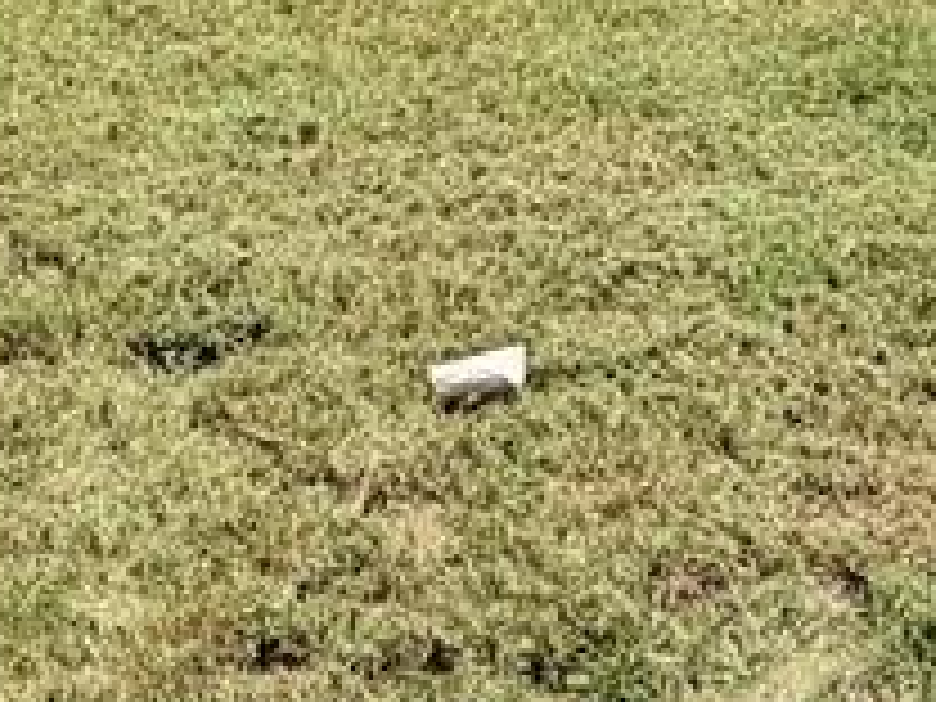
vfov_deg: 17.1
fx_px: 1866
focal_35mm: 69
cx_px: 652
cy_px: -603
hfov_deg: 27.9
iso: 20
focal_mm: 2.22
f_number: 2.2
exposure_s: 1/1312
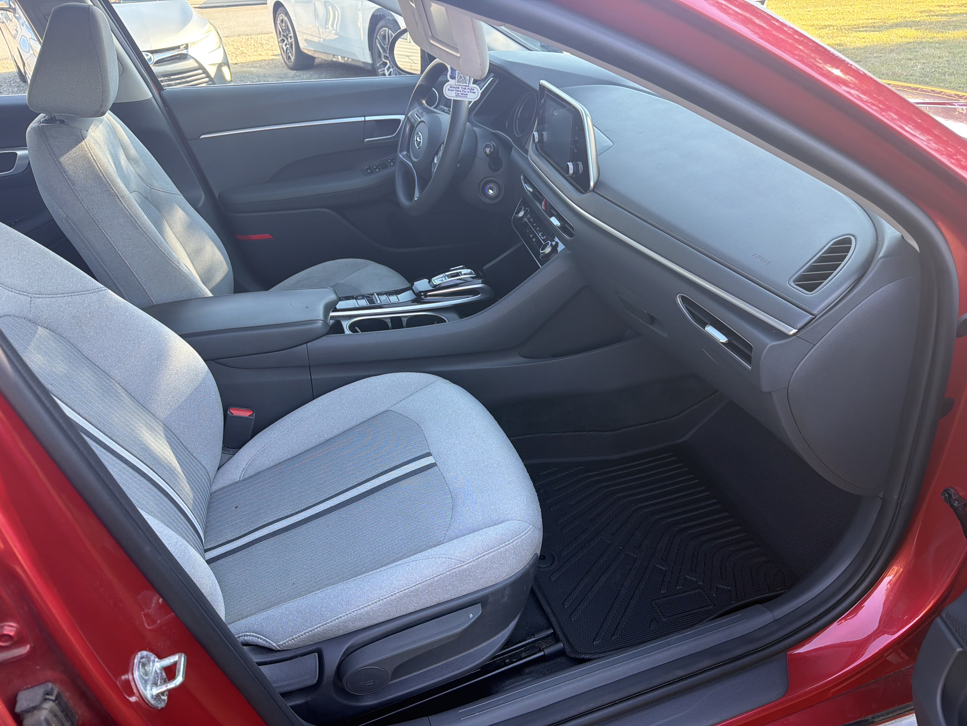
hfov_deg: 71.6
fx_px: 670
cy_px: 363
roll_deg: +2.1
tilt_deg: -31.8
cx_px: 484
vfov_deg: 56.8
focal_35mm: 24
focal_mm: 6.76
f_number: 1.78
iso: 50
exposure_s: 1/122
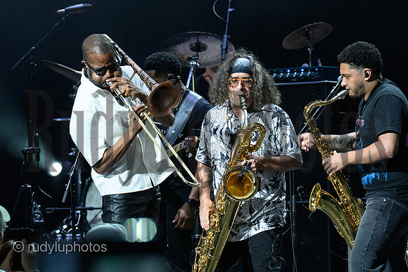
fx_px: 3401
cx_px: 204
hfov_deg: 6.9
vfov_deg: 4.6
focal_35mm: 300
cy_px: 136
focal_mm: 200
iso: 3200
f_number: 6.3
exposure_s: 1/500
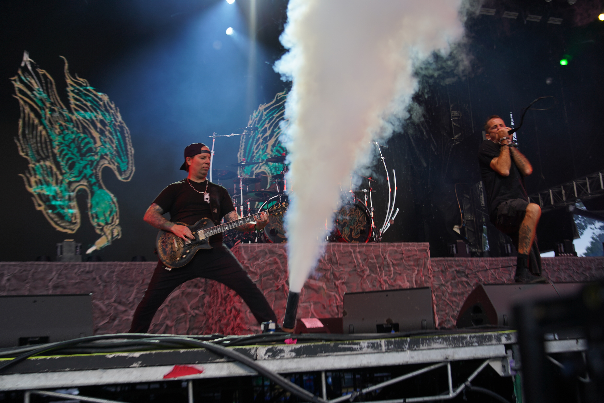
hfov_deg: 48.5
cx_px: 302
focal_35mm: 40
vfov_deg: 33.4
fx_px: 671
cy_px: 202
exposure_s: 1/125
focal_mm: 40
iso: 100
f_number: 4
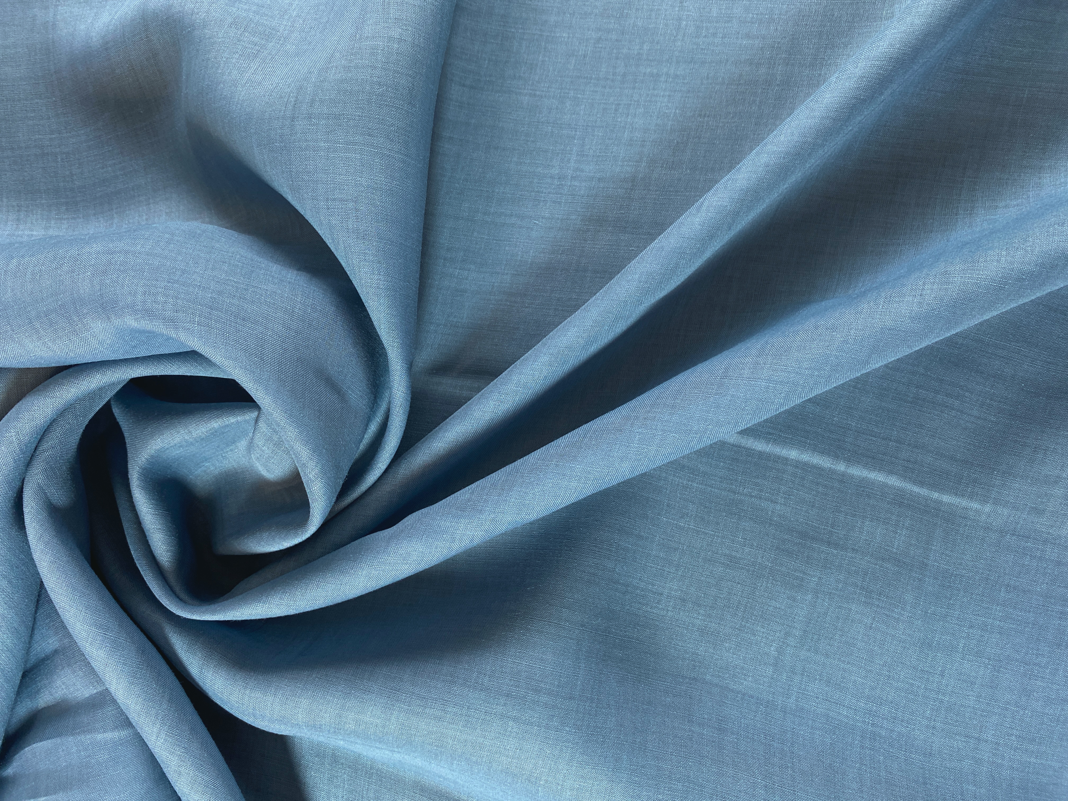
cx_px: 534
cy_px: 400
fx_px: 802
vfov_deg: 53.1
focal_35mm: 26
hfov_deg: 67.3
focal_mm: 4.25
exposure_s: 1/100
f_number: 1.8
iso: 125
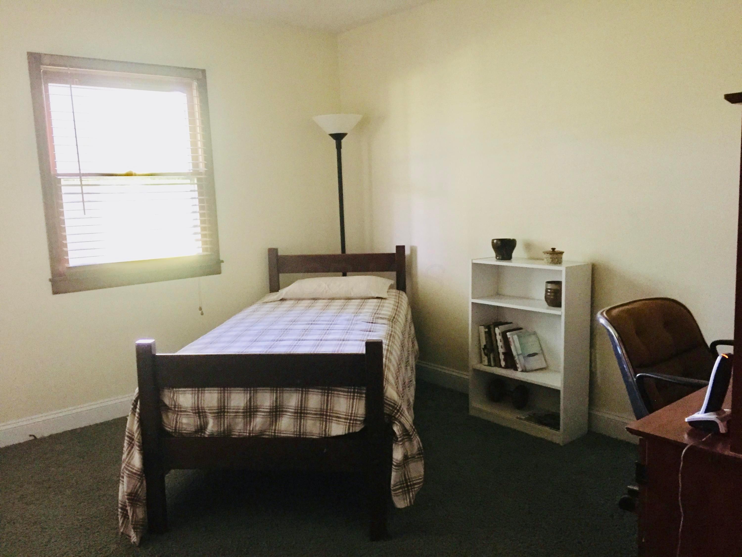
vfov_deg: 48.2
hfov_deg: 61.7
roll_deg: +0.3
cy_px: 278
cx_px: 371
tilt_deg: -8.0
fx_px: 622
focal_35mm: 29
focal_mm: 4.15
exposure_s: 1/20
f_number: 2.2
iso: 250
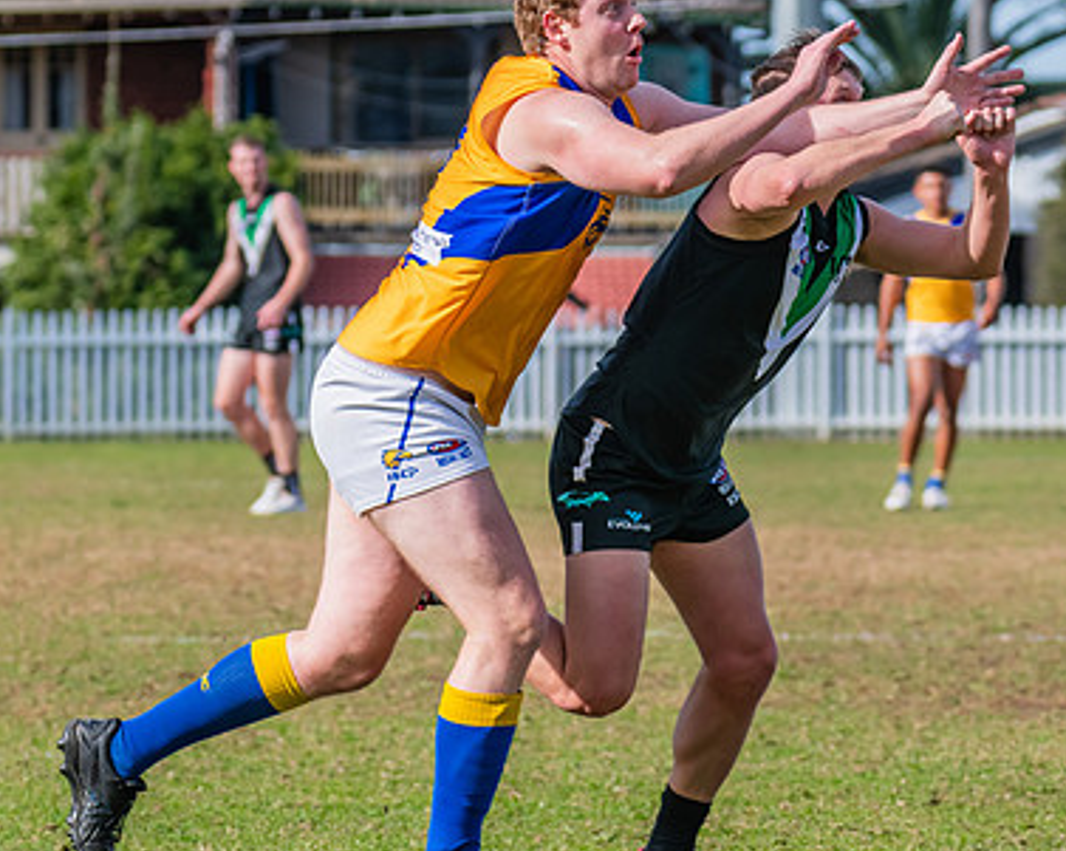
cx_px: 648
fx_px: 11980
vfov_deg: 4.1
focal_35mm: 380
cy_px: 414
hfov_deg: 5.1
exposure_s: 1/1600
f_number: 9
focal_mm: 240
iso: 800
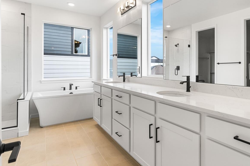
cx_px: 156
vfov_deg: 55.4
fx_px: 157
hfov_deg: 75.6
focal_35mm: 23
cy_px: 69
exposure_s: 1/25
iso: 320
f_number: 8
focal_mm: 16.5
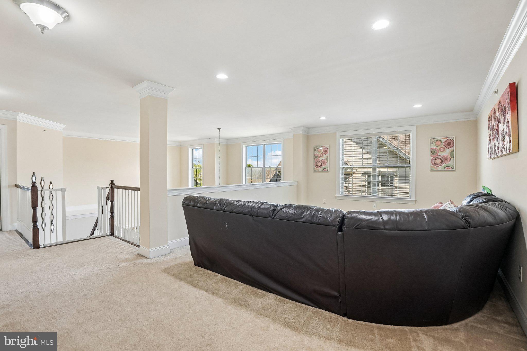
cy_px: 176
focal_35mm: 16
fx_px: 234
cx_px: 264
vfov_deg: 73.7
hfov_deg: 96.7
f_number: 8
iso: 400
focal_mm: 16
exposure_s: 1/30
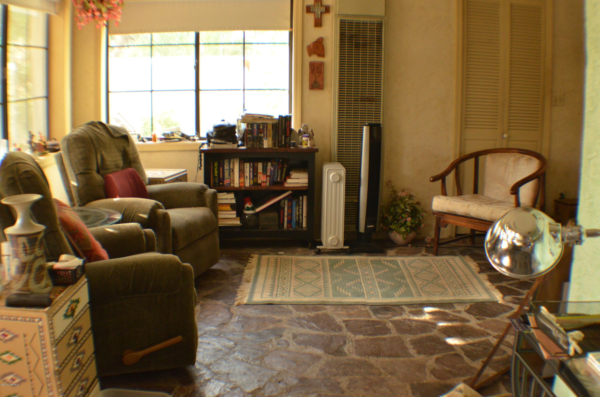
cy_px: 198
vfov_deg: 16.5
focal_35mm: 82
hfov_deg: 24.7
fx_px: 1372
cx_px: 300
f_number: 5.6
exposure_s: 1/60
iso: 2000
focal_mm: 55
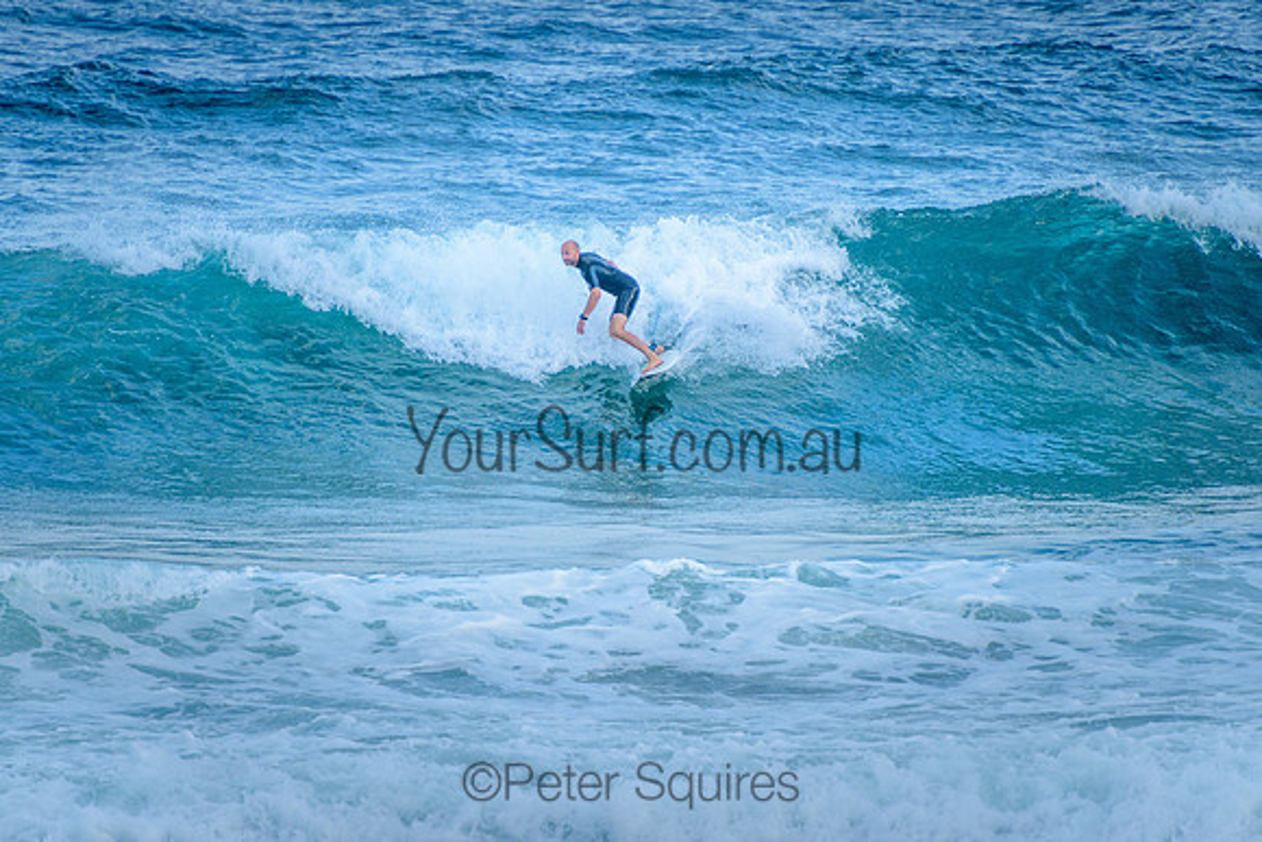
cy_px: 328
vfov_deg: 2.8
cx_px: 634
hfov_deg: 4.2
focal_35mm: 491
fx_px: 17202
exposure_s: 1/1250
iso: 640
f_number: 5.6
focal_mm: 400
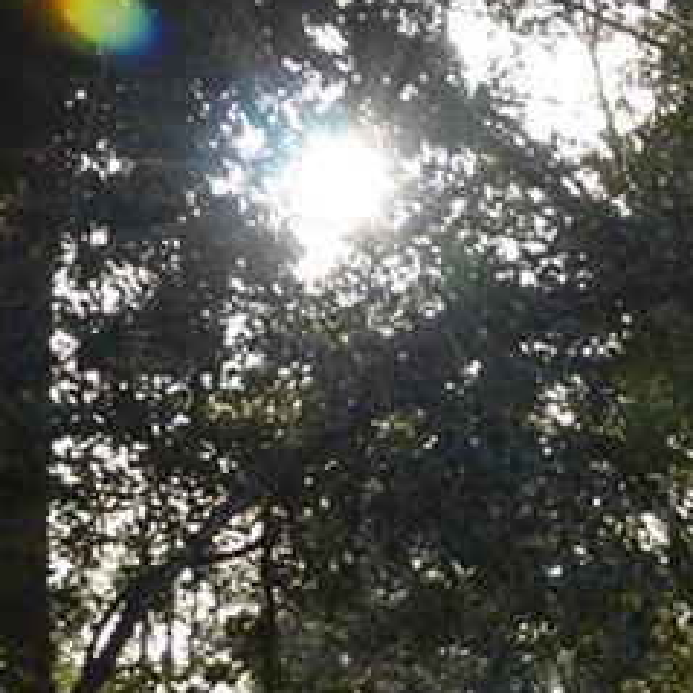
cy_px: 941
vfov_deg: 11.1
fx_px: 3465
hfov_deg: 10.2
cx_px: 1554
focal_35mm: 153
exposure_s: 1/125
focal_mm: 18
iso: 100
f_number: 5.6
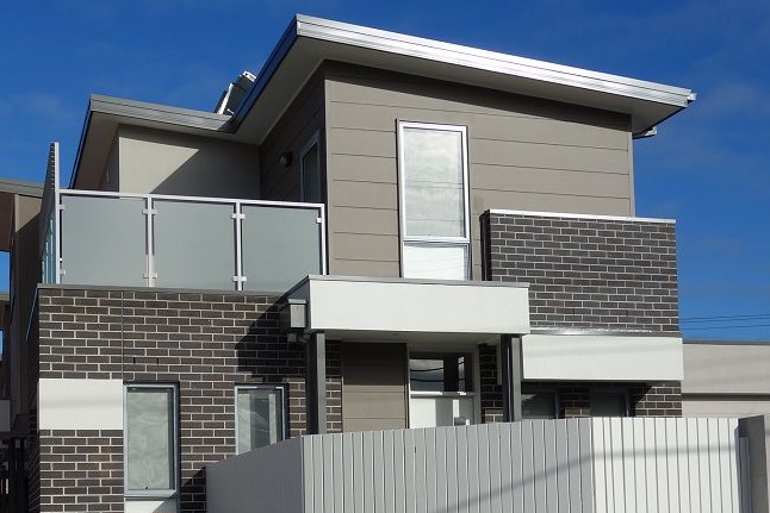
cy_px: 450
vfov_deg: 25.3
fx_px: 1112
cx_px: 293
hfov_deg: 38.0
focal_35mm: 52
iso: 125
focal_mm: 10.4
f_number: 6.3
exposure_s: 1/800
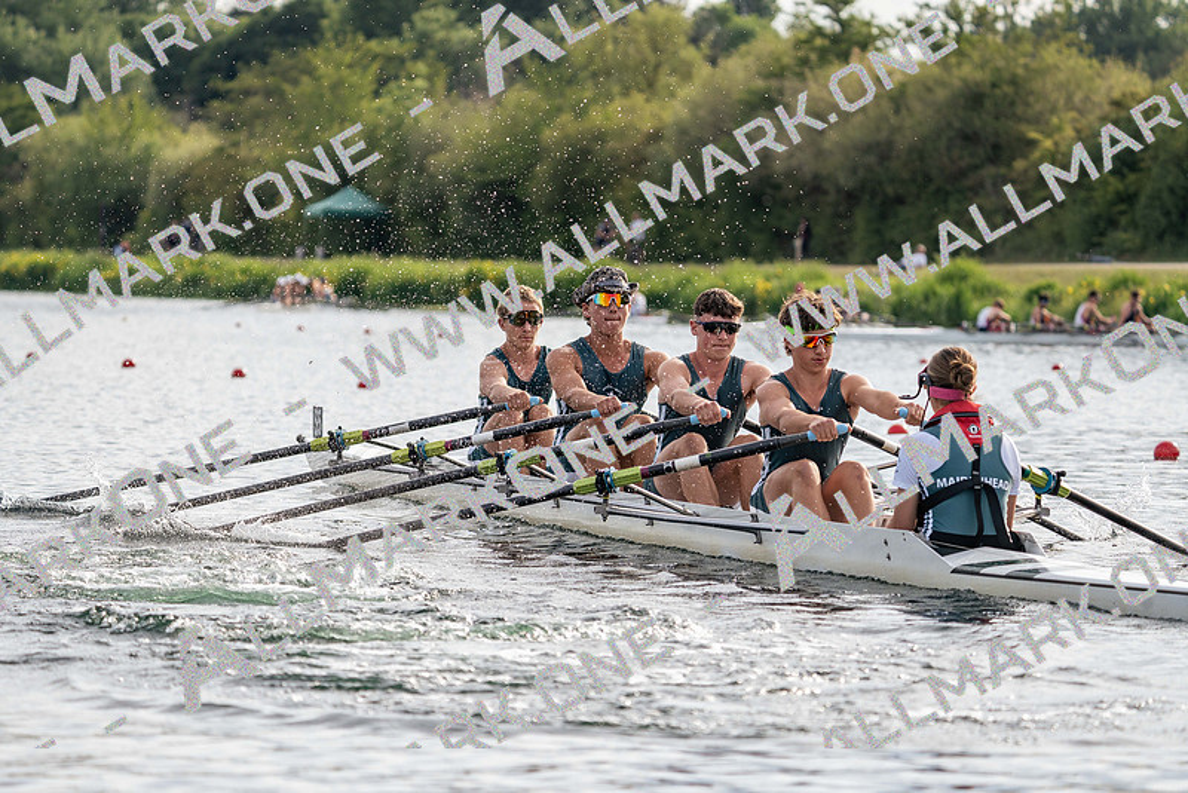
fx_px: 6602
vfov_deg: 6.9
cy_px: 396
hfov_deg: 10.3
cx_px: 594
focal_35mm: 200
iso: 200
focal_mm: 200
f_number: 5.6
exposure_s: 1/1000
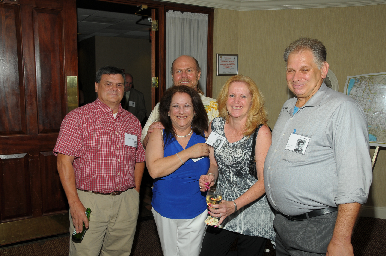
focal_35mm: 33
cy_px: 128
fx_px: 353
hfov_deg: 57.3
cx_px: 193
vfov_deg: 39.9
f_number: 6.3
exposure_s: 1/200
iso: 250
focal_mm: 22
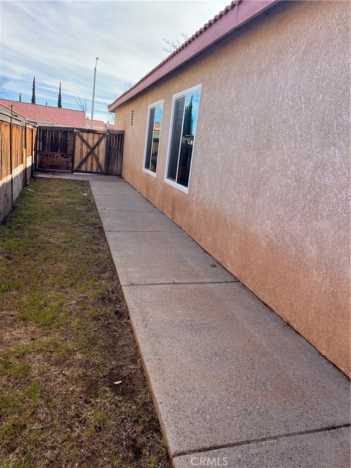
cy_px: 234
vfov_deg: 67.3
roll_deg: -7.1
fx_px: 352
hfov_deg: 53.1
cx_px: 176
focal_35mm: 26
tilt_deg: -13.9
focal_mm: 5.7
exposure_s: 1/1224
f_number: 1.5
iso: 50
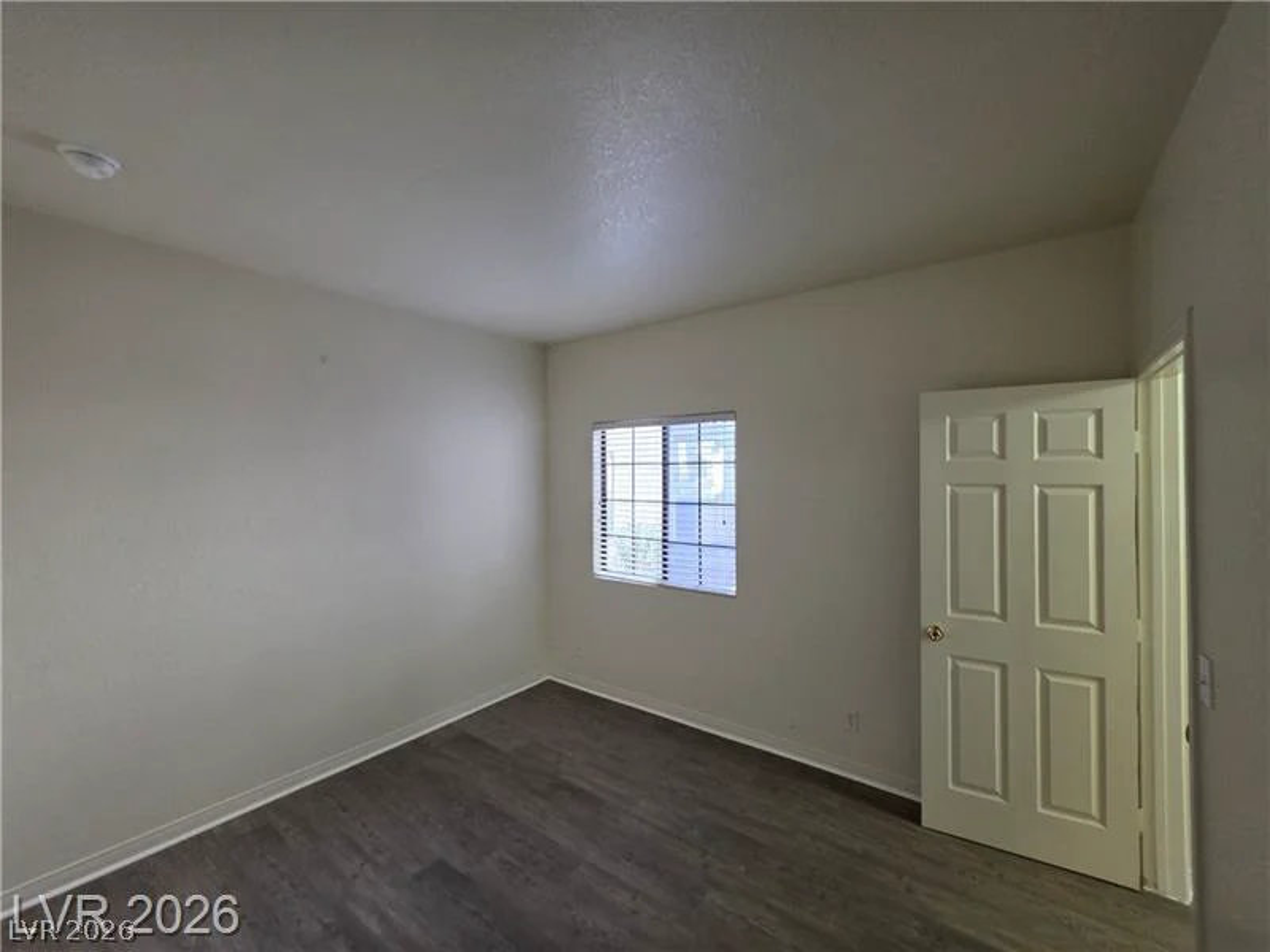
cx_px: 635
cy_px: 476
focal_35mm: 13
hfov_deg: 106.2
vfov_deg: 89.9
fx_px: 477
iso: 250
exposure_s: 1/60
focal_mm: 2.2
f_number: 1.9
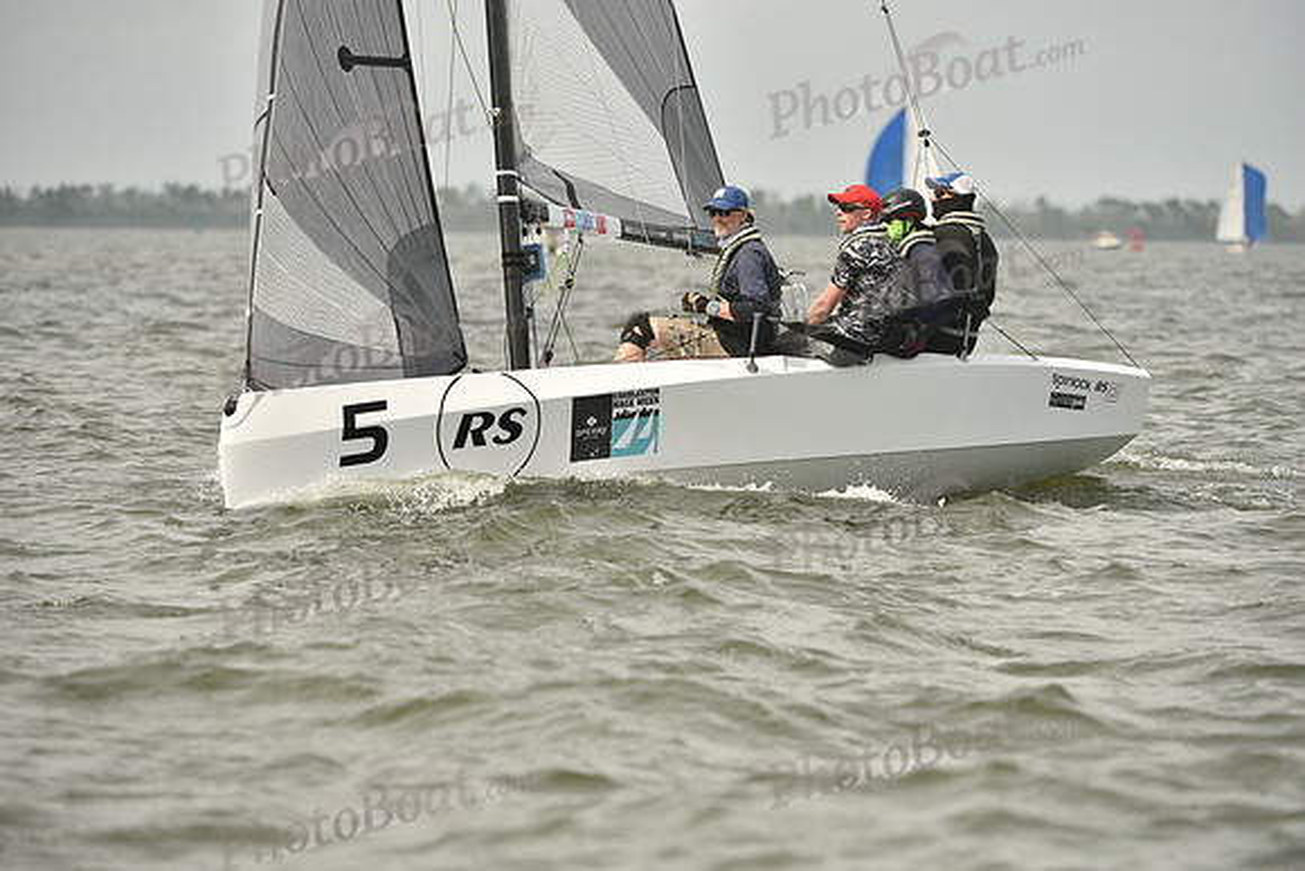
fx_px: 10514
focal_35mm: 290
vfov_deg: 4.7
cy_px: 436
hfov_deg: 7.1
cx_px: 652
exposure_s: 1/1600
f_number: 5.6
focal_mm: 290
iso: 320
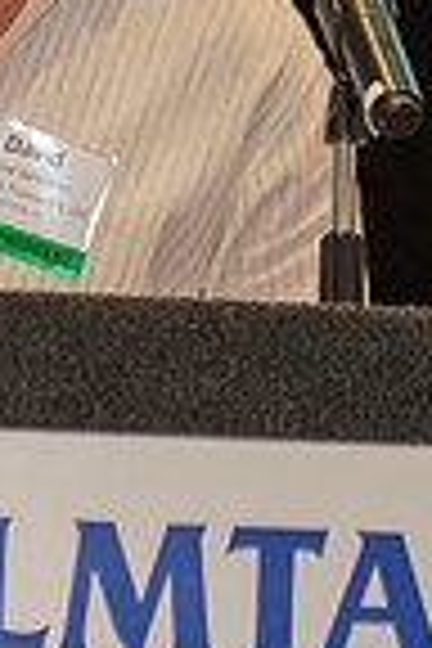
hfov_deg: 4.9
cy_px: 140
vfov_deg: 7.3
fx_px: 5076
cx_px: -135
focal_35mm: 282
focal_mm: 70
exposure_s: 1/200
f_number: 2.8
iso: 1250
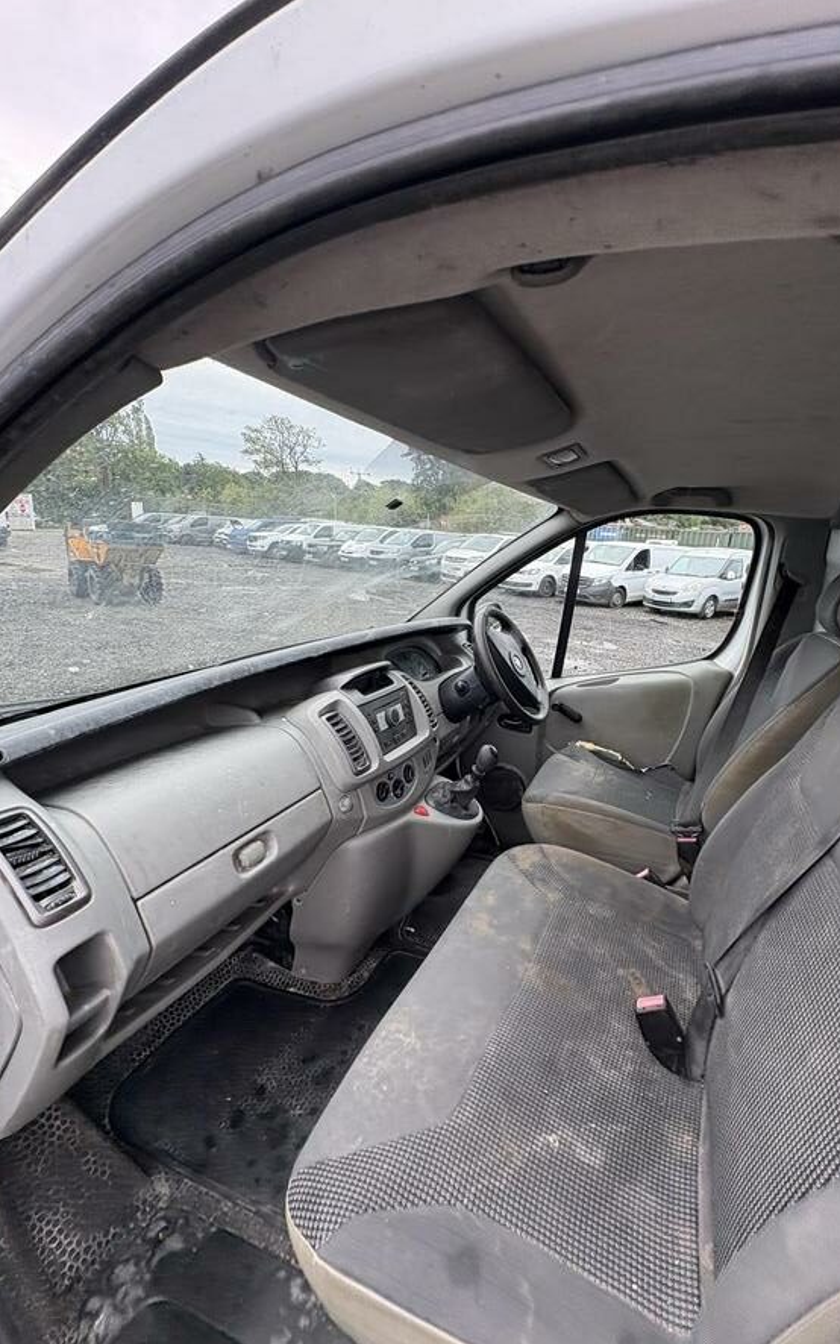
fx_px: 549
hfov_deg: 74.1
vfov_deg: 101.5
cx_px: 497
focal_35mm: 15
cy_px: 667
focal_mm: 2.22
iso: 64
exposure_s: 1/166
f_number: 2.2
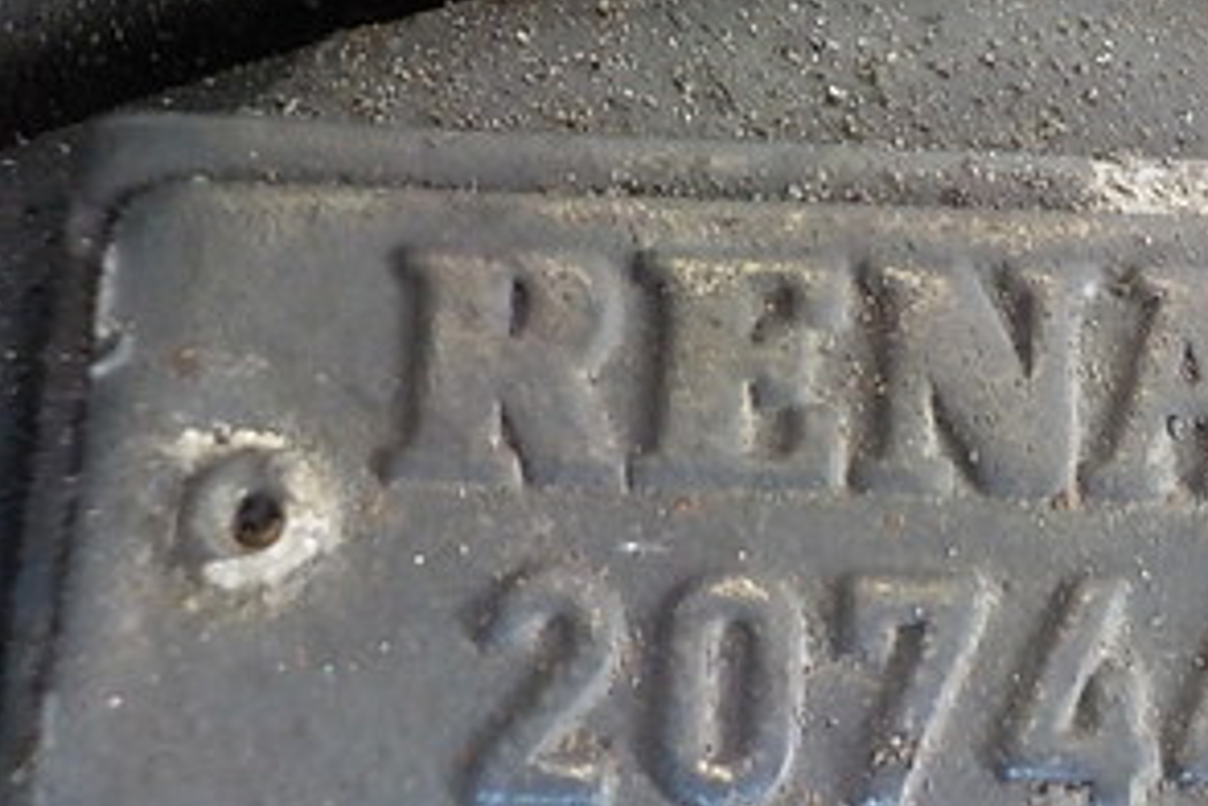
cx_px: 1134
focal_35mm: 68
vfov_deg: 20.0
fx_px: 2282
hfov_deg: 28.3
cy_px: 280
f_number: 3.3
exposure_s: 1/25
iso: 400
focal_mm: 4.1
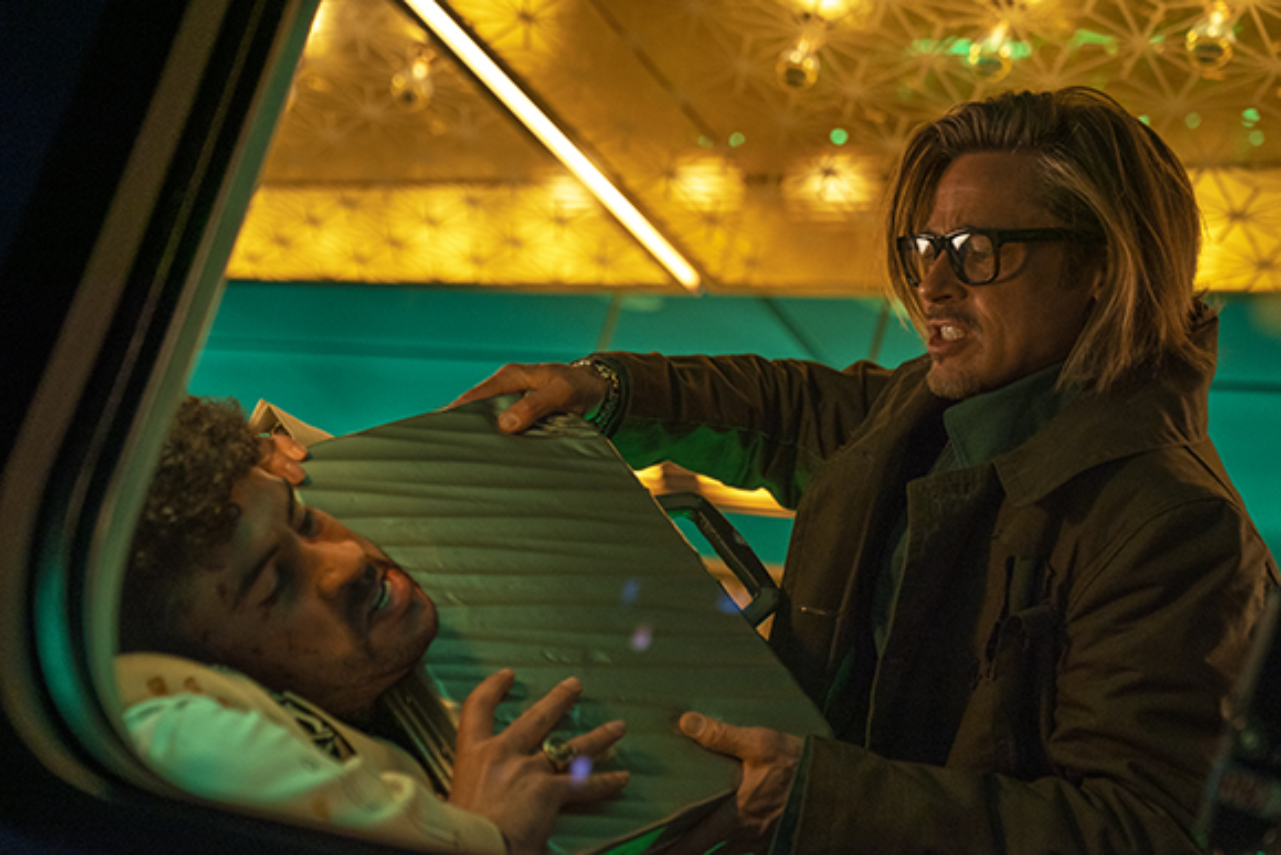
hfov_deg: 34.5
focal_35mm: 58
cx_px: 640
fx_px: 2064
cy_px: 428
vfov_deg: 23.4
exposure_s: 1/400
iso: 3200
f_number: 2.8
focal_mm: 58
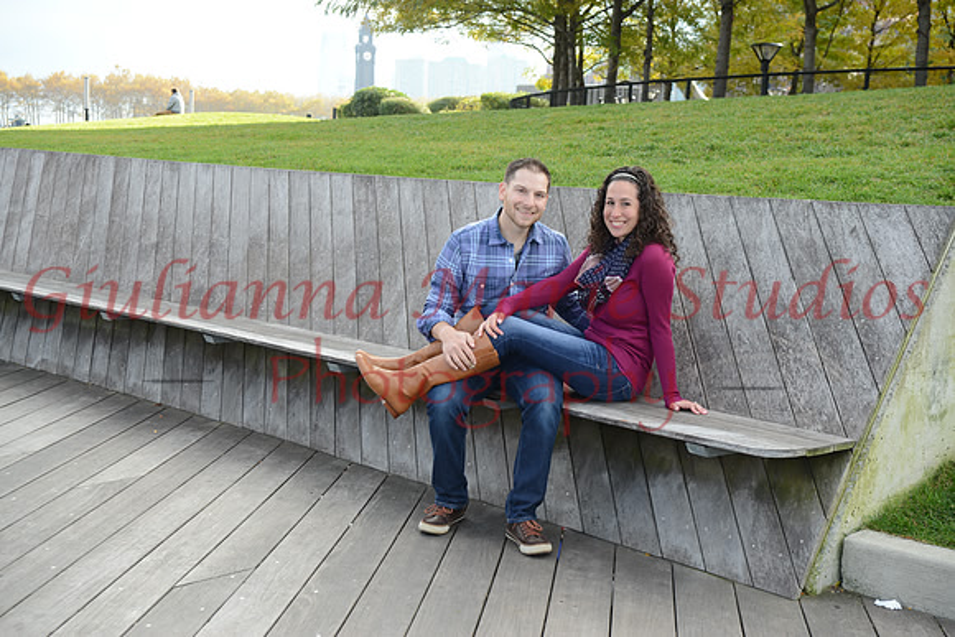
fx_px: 1459
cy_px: 318
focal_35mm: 55
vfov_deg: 24.6
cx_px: 478
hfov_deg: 36.2
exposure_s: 1/100
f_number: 8
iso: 250
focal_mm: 55
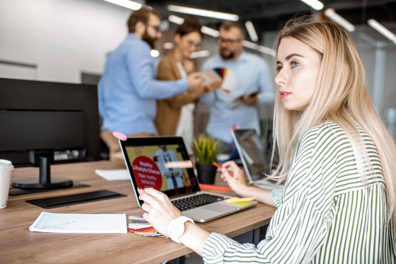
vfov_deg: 37.9
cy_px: 132
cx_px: 198
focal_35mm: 35
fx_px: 385
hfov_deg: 54.4
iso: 400
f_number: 2.2
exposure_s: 1/200
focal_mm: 35
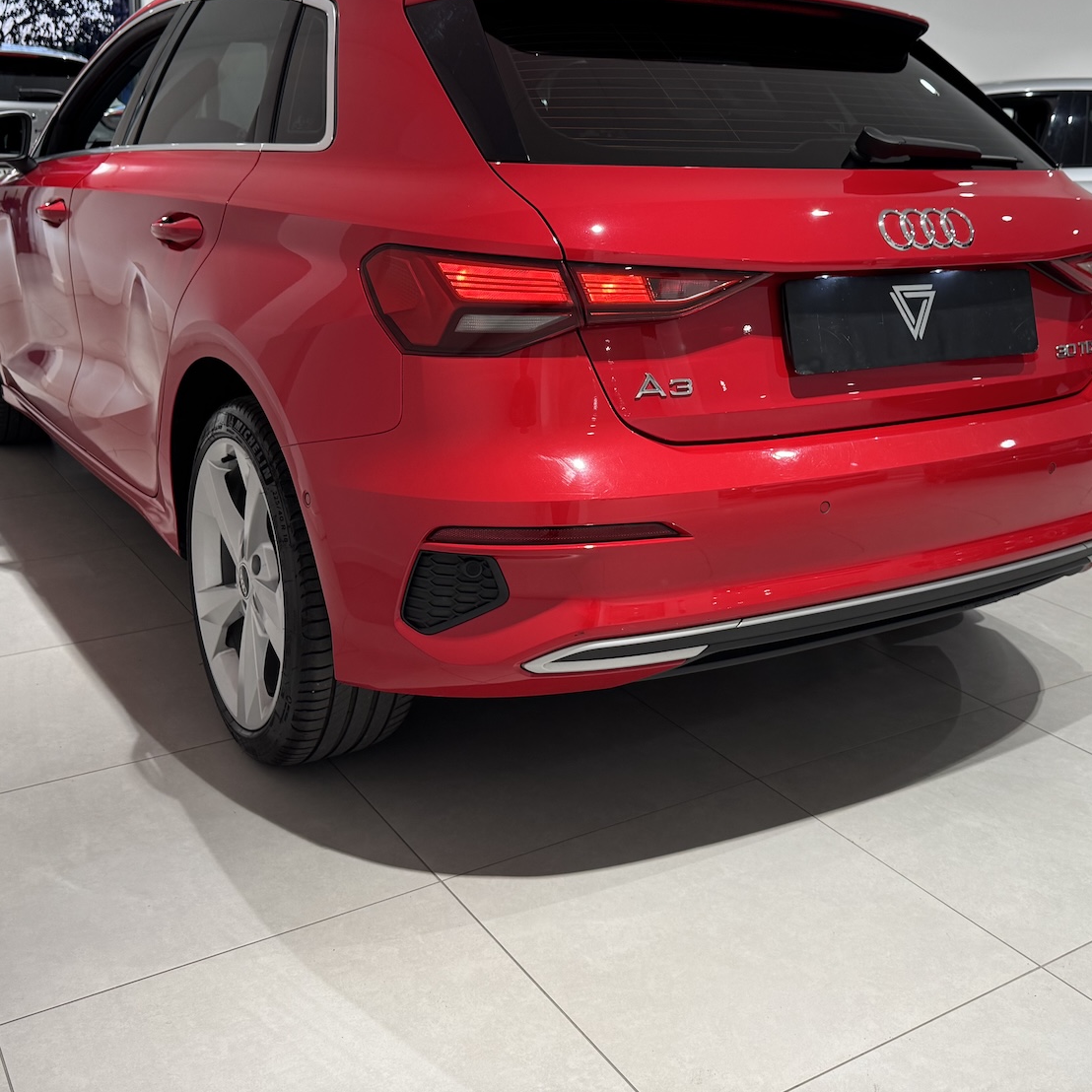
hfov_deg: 45.9
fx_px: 1285
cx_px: 627
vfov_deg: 45.6
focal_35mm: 36
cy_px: 398
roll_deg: -2.5
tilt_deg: -11.5
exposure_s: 1/100
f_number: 1.78
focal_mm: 6.76
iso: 100
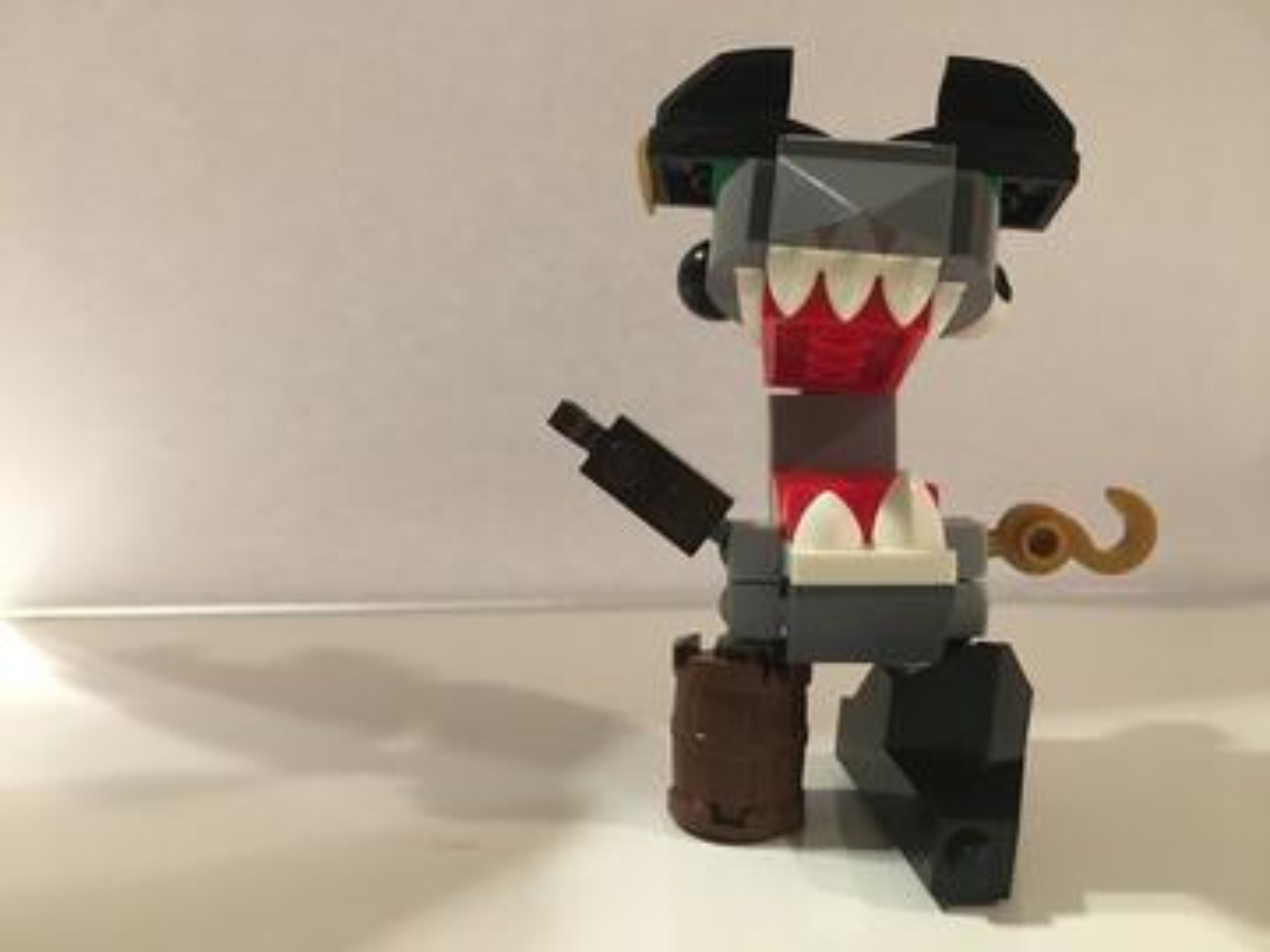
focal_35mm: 29
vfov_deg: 48.2
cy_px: 476
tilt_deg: -8.2
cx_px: 635
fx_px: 1064
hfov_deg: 61.7
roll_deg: +0.0
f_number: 2.2
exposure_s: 1/17
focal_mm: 4.15
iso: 250
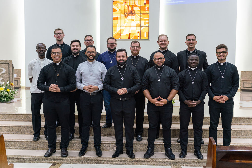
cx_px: 126
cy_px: 84
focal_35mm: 38
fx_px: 266
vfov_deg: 35.1
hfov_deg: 50.7
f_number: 2.8
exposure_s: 1/125
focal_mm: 38
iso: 1600
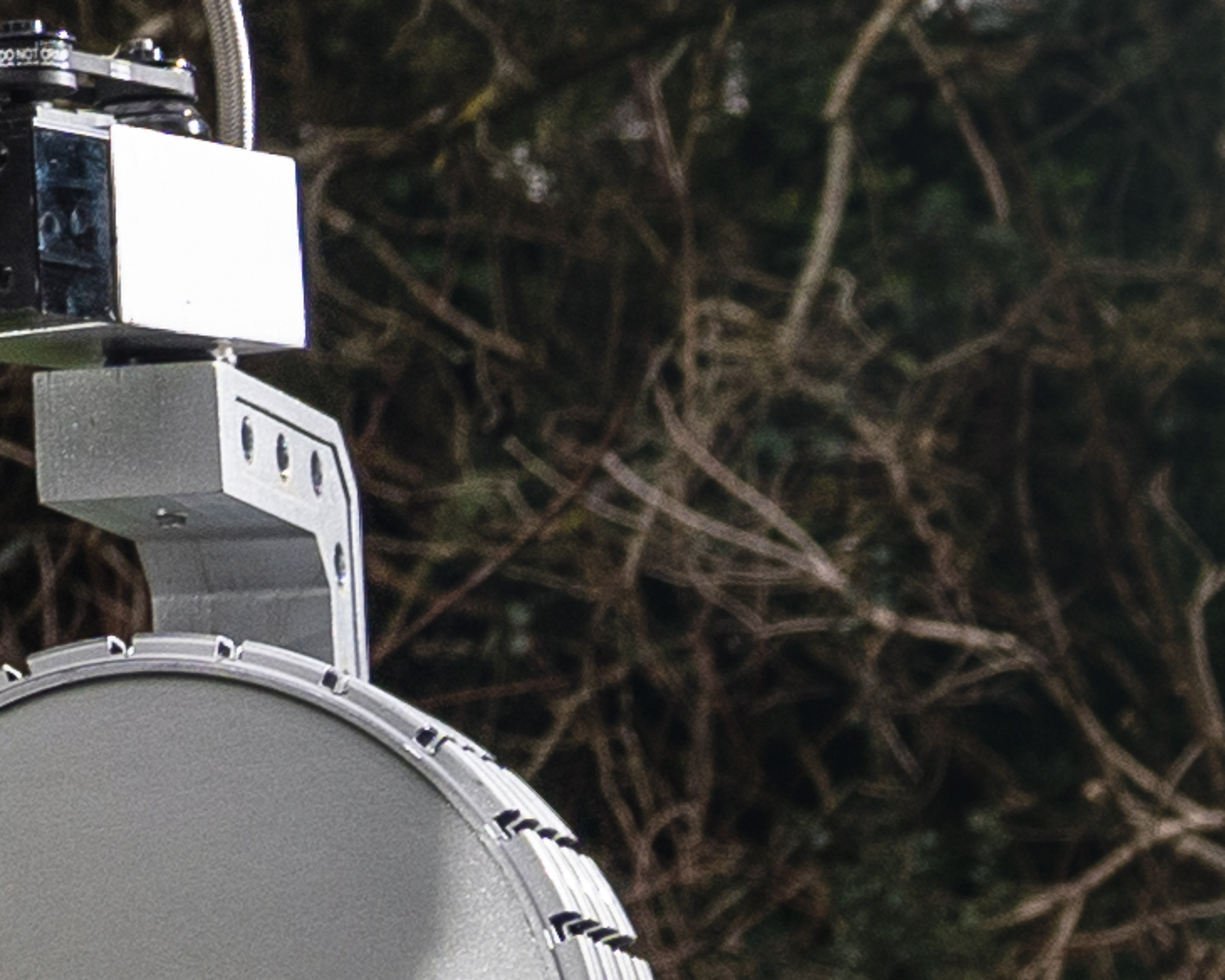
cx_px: -1801
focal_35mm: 185
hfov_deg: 9.3
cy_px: -1198
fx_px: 6707
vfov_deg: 7.9
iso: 320
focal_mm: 24
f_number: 2.8
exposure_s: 1/3200
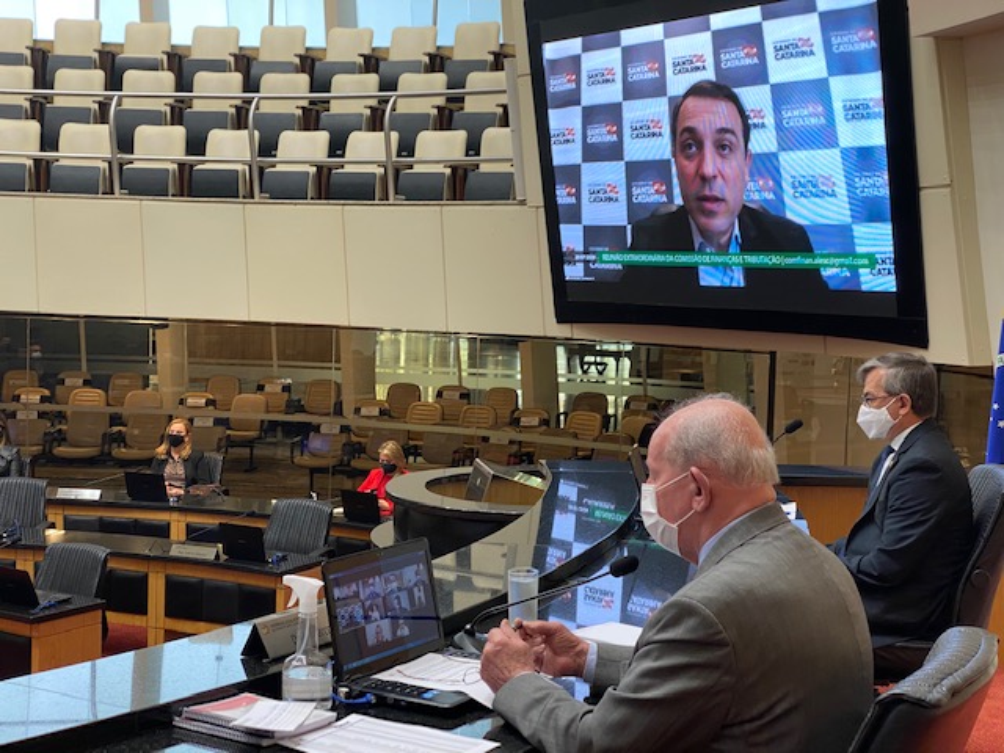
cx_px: 502
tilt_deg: -3.2
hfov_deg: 36.8
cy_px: 376
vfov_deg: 28.0
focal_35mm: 52
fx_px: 1508
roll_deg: -1.7
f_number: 2
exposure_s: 1/60
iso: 100
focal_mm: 6
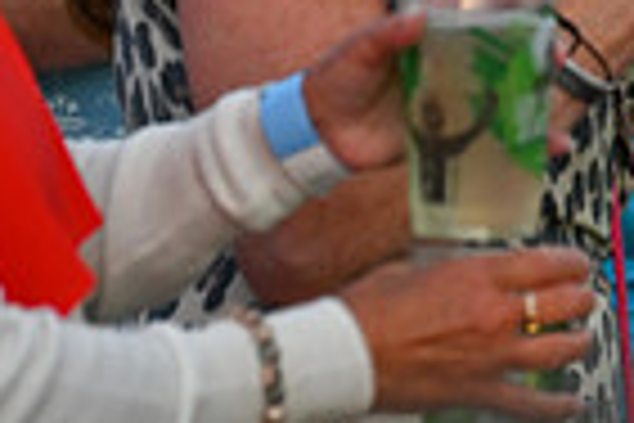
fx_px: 11552
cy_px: -416
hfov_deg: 3.1
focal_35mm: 656
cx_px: 976
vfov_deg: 2.1
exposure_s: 1/500
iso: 1600
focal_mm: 160
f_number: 4.5
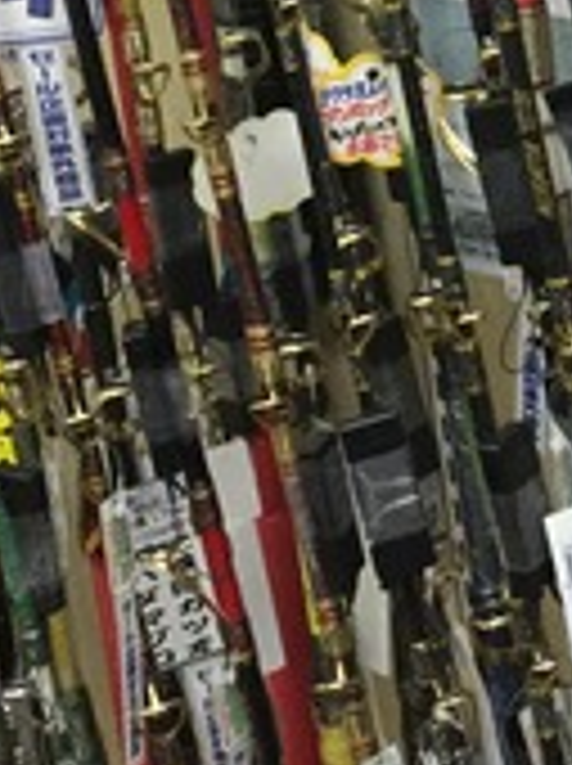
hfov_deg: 9.4
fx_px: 3446
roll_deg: +7.7
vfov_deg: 12.6
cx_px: 653
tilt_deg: -21.5
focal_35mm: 156
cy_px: 209
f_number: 2.4
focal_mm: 3.3
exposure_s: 1/33
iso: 160
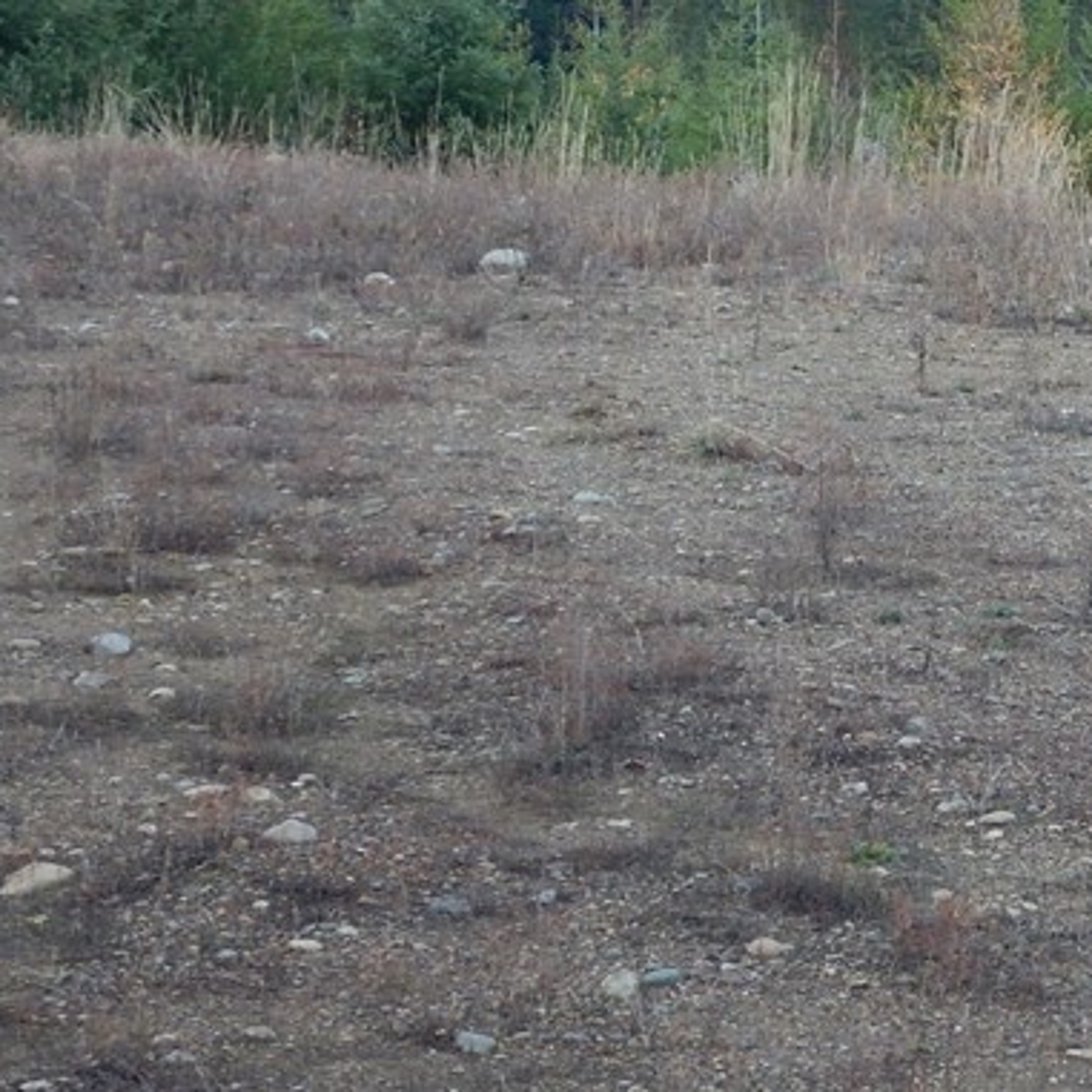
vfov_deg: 15.1
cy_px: 135
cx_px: 1089
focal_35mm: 114
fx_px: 4069
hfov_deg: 15.0
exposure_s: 1/50
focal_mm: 8.5
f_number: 4.3
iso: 125
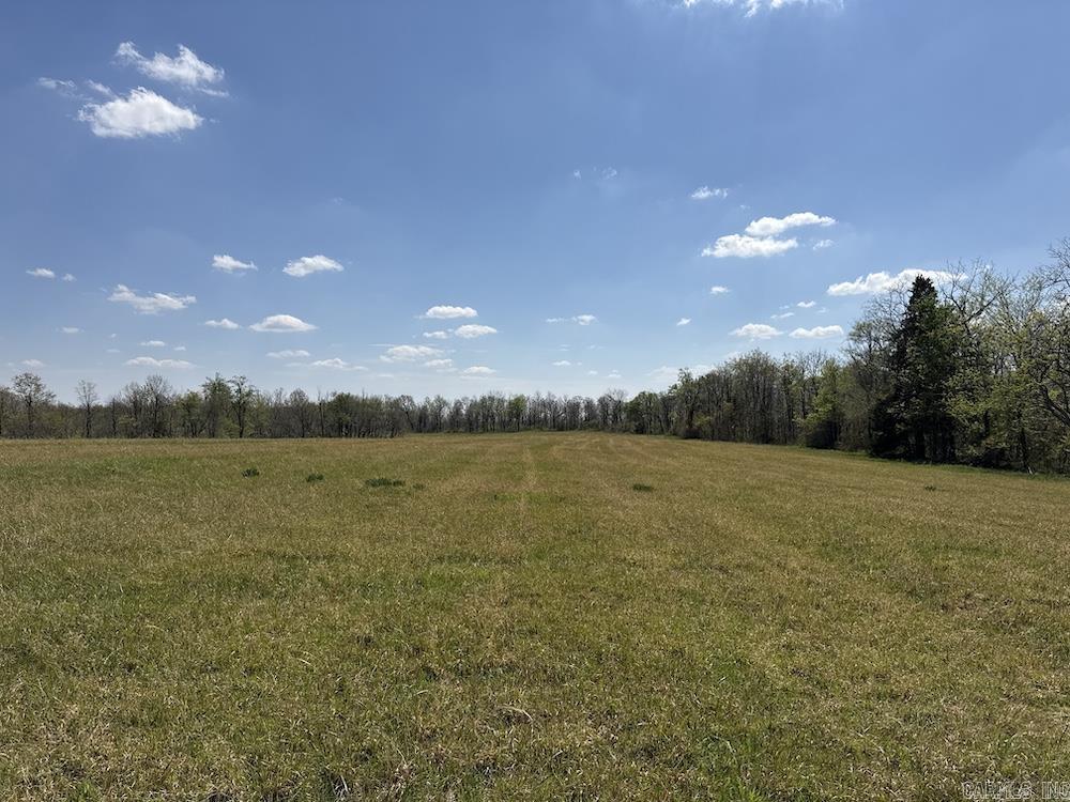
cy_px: 401
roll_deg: -0.4
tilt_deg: +1.7
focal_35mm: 24
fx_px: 742
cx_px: 535
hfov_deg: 71.6
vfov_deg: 56.8
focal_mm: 6.76
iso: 80
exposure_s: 1/9091
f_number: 1.78
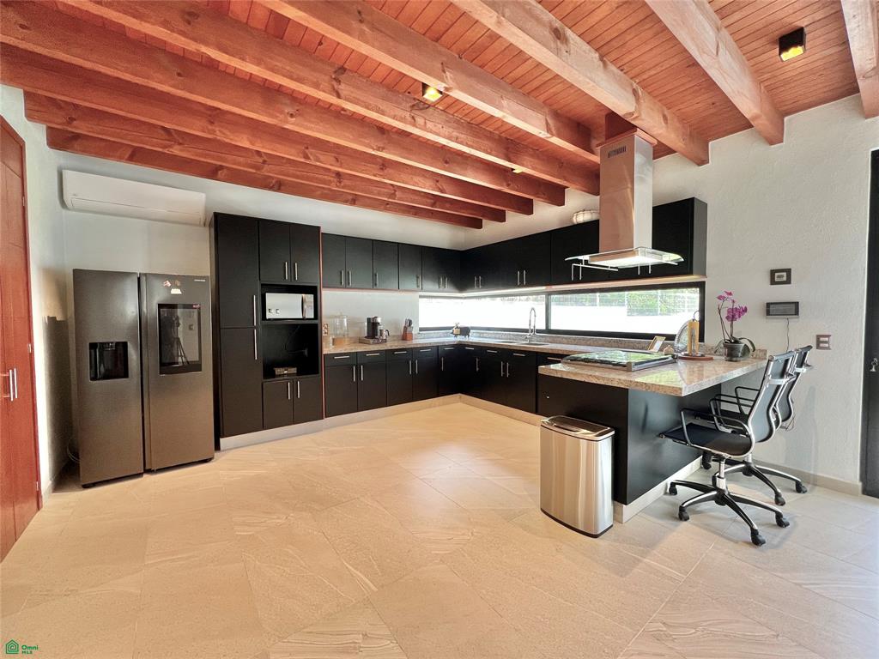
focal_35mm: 13
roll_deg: -0.2
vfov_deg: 89.9
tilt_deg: -2.5
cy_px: 330
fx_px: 330
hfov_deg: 106.2
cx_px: 440
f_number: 1.8
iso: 125
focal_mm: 1.57
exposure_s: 1/99
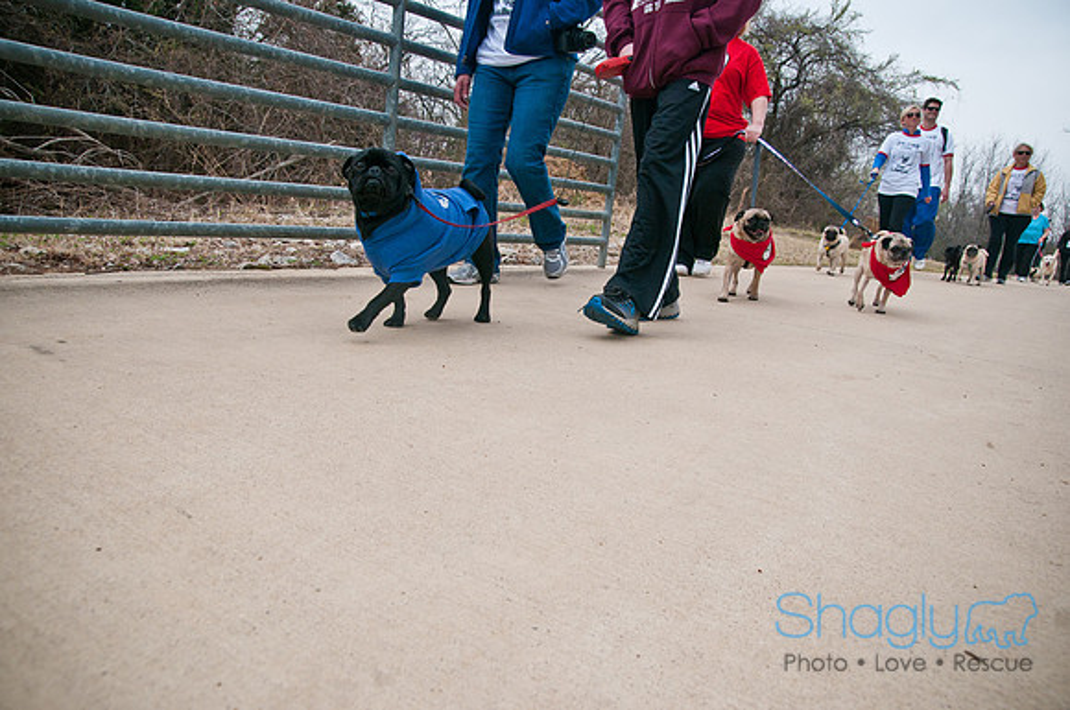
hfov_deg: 70.5
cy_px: 355
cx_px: 535
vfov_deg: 50.3
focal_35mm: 26
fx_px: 757
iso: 200
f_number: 5
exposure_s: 1/1000
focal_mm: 17
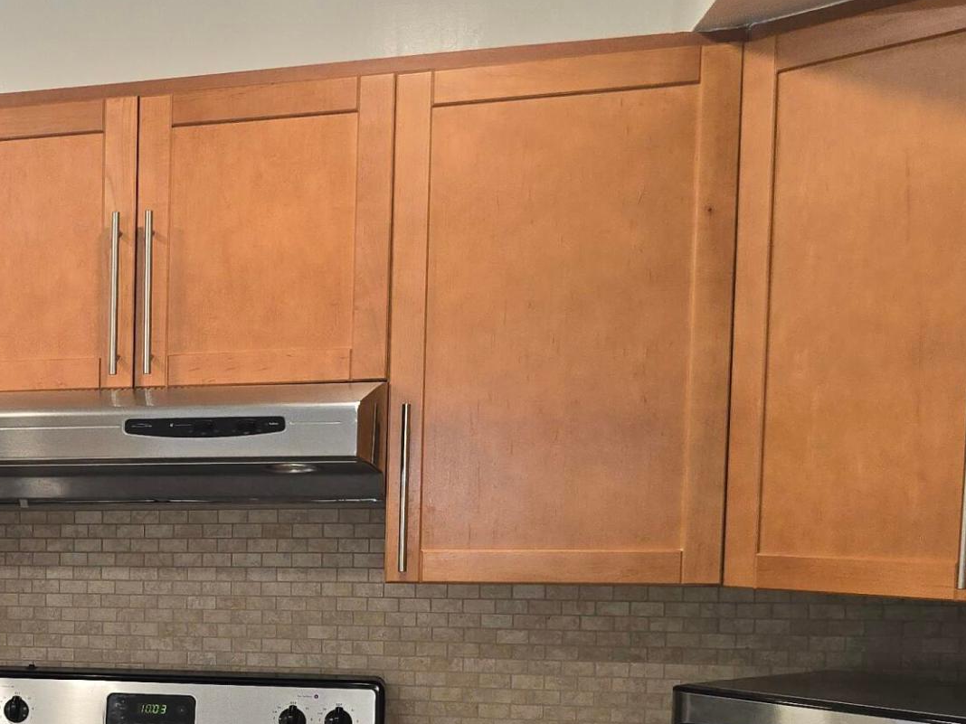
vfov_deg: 23.1
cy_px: 638
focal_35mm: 62
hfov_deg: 27.4
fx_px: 1730
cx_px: -203
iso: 80
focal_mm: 6.3
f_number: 1.7
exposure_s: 1/60
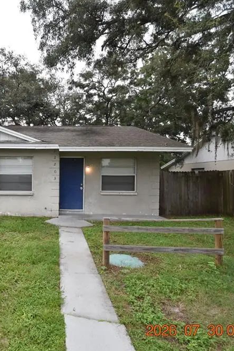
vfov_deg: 76.1
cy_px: 178
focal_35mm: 23
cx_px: 47
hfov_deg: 51.6
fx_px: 224
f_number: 3.5
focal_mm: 10
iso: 800
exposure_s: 1/2000
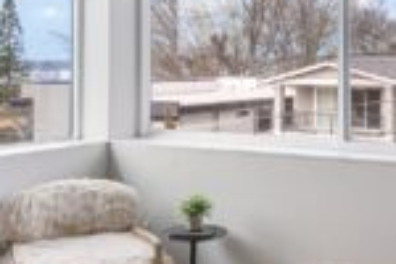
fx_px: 616
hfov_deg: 33.2
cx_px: 380
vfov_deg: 23.9
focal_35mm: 56
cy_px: 59
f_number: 11
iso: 100
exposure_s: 1/10
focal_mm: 21
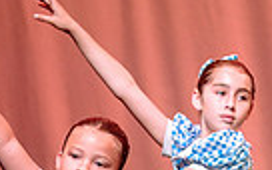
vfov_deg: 1.5
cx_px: 347
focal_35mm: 890
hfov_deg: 2.4
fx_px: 6597
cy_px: 305
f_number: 2.8
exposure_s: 1/500
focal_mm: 175
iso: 1250
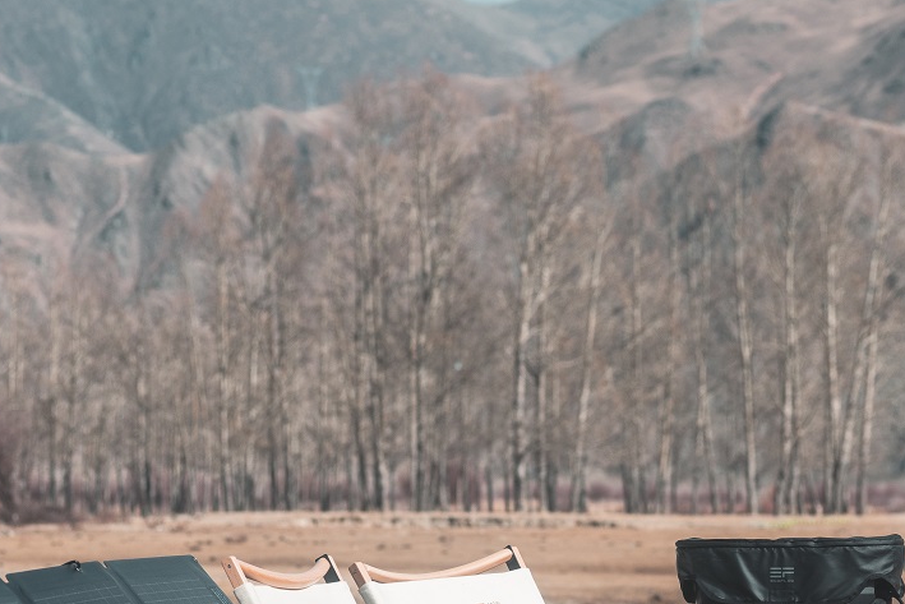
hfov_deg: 8.7
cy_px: 550
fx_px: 5959
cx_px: 451
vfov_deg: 5.8
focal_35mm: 237
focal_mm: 105
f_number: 8
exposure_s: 1/500
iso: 100
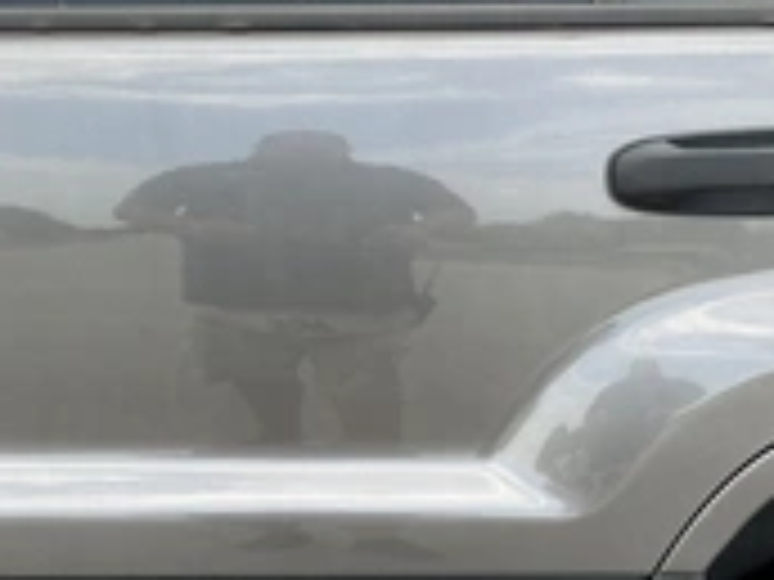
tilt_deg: -12.3
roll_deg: -2.0
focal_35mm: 65
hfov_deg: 29.8
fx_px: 1453
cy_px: 432
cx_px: 356
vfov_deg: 22.4
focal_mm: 3
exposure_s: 1/218
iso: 20
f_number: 1.8
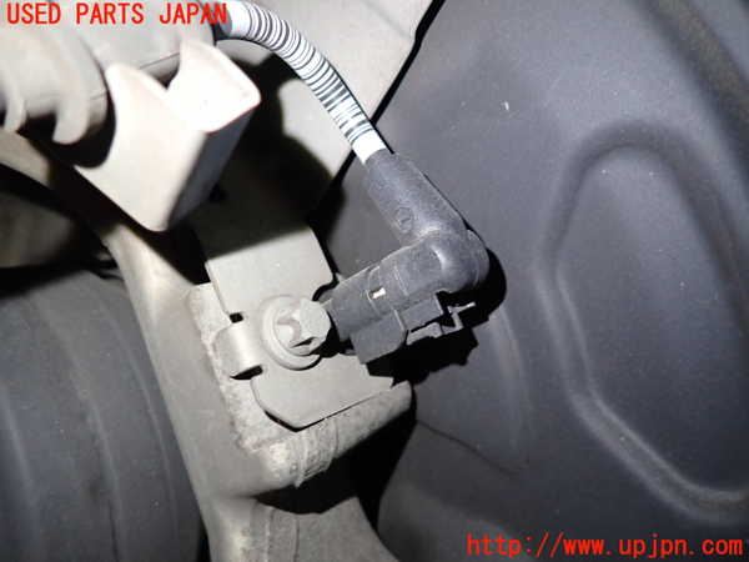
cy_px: 281
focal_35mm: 25
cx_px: 374
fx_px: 541
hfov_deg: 69.4
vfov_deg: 54.9
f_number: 2
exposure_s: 1/30
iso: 400
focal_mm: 4.5
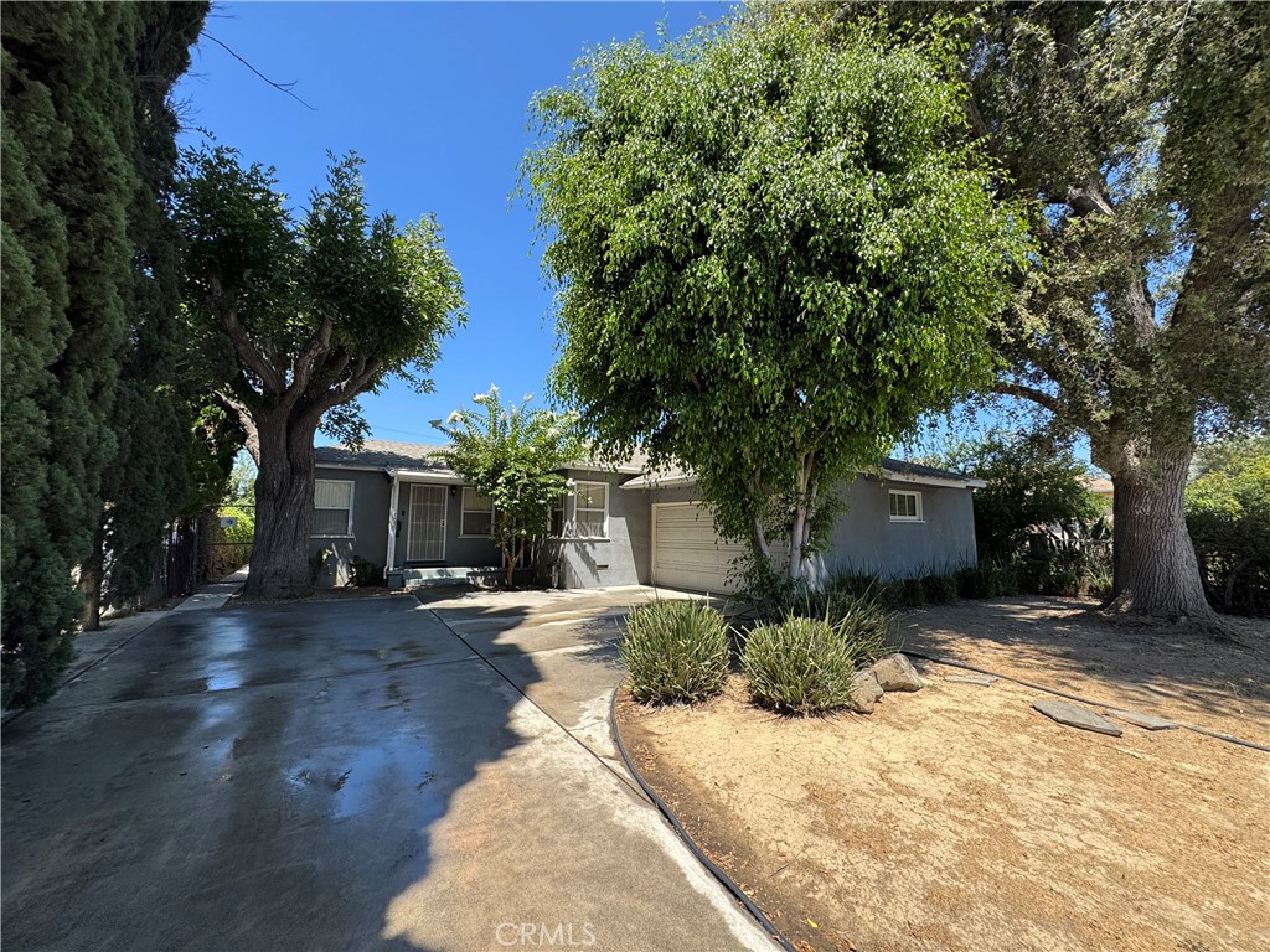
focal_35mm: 14
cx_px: 635
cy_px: 476
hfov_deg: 102.1
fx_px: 514
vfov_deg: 85.7
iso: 50
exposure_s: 1/636
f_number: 2.2
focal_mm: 2.22
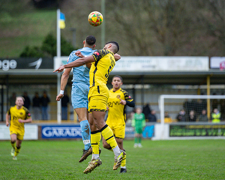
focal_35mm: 269
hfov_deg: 7.2
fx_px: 1789
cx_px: 120
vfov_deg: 5.8
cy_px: 69
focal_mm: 190
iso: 2000
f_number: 2.8
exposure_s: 1/1600
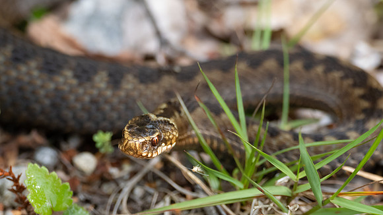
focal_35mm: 1044
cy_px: 148
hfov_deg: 2.1
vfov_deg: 1.2
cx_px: 165
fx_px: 10596
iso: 1600
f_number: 5.6
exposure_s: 1/1250
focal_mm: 420
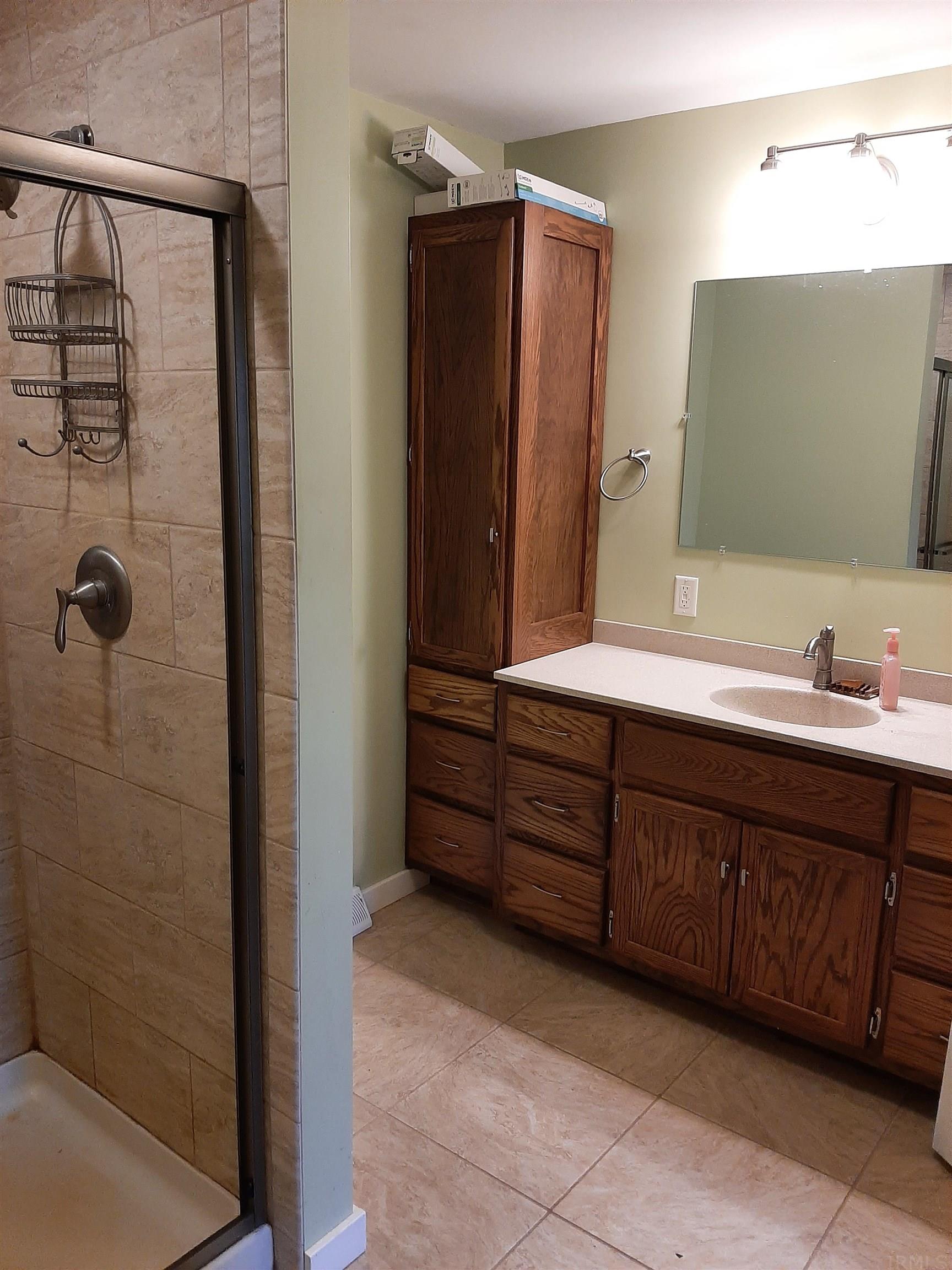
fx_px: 953
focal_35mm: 26
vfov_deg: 67.3
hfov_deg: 53.1
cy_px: 635
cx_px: 476
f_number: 1.7
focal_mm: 3.93
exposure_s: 1/60
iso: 200
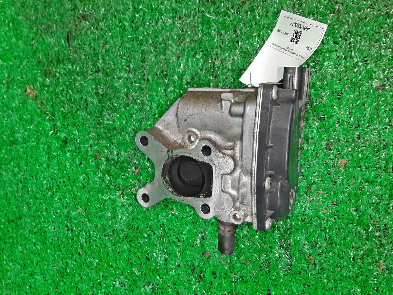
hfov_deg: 67.3
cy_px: 148
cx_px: 196
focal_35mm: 26
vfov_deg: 53.1
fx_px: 295
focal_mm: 3.93
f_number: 1.7
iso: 87
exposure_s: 1/50
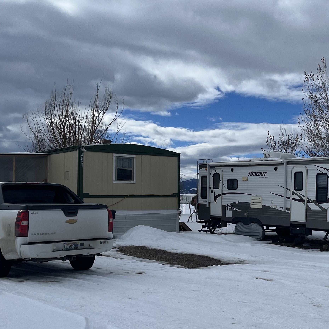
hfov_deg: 32.9
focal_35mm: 50
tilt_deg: +0.4
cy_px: 194
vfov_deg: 33.9
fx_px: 538
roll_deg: +0.8
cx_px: 269
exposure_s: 1/10870
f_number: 1.6
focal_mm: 5.1
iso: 50
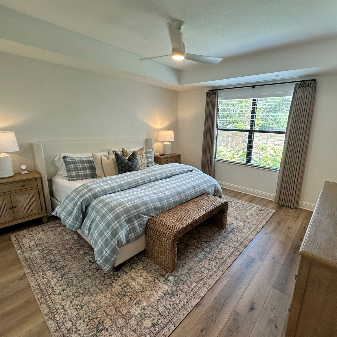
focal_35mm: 17
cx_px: 191
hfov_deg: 83.5
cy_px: 168
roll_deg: -2.2
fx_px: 187
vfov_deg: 84.0
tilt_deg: -13.4
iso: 125
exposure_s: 1/120
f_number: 2.2
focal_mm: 2.22
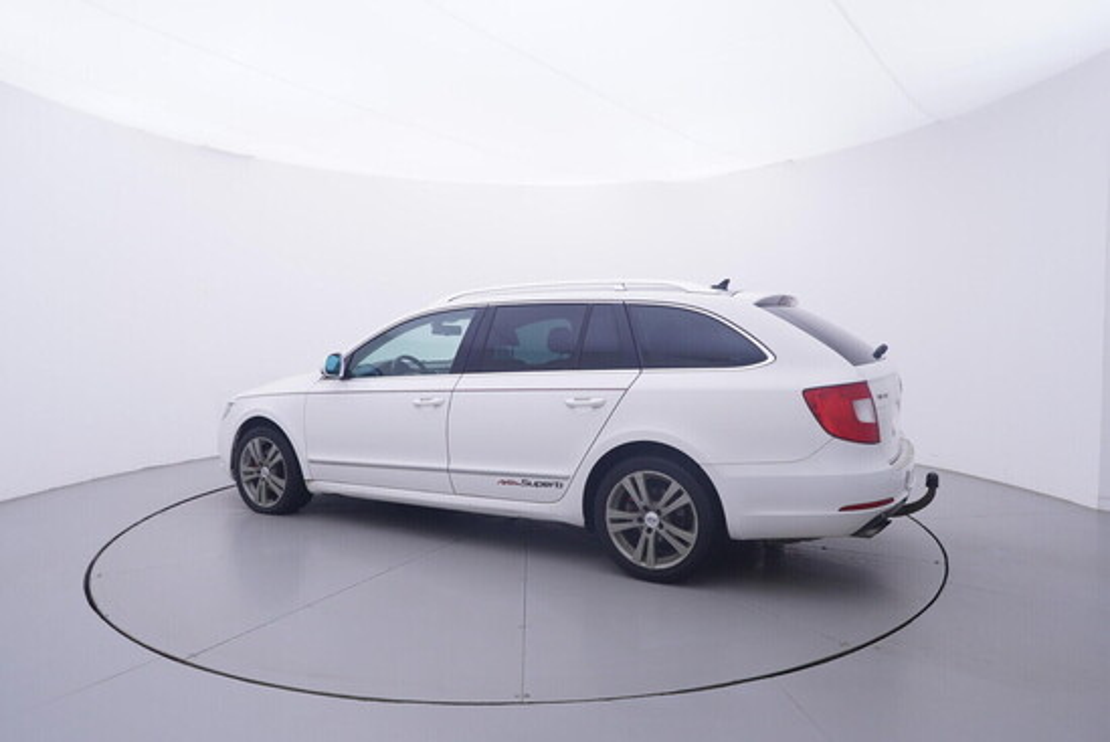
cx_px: 555
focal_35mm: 22
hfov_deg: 77.3
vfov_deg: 56.2
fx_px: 694
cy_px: 371
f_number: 5
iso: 200
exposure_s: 1/80
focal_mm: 15
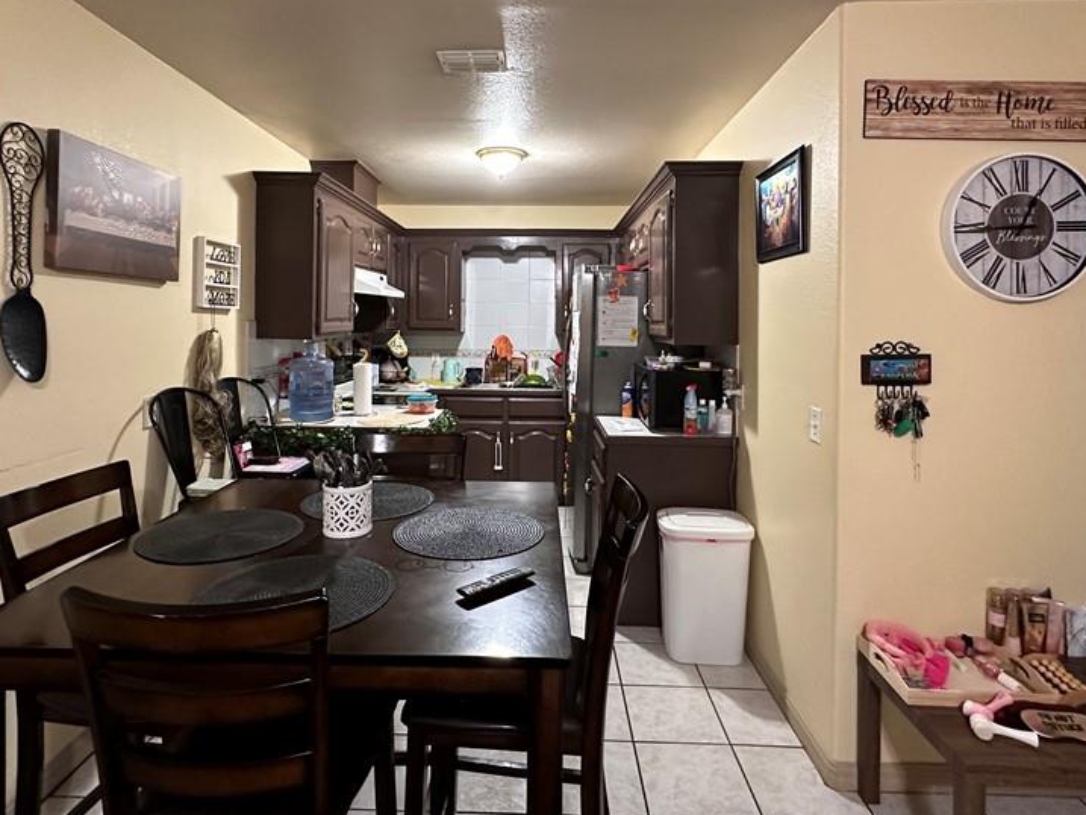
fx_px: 628
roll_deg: -1.1
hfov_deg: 81.7
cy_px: 323
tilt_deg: -0.8
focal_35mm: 20
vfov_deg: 65.3
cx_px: 521
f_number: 2.2
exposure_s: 1/60
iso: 500
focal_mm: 2.22
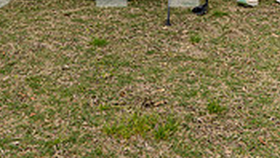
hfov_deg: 27.1
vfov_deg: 13.4
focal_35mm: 78
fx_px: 580
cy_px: -153
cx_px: 154
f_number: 9
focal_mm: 29
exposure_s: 1/250
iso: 400
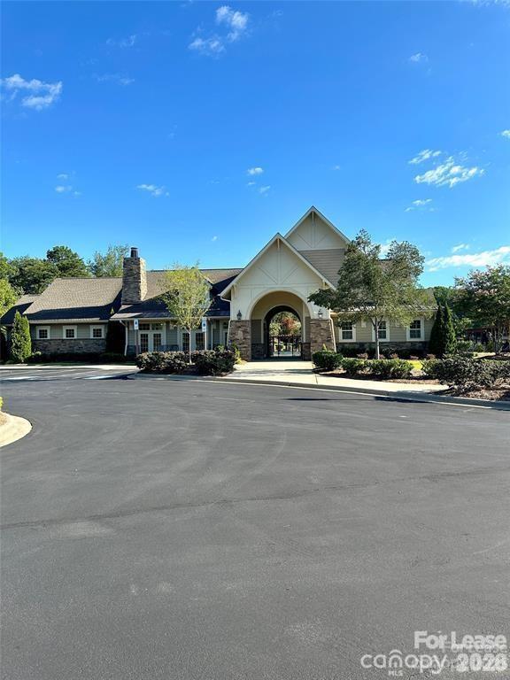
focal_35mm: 24
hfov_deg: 56.8
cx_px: 255
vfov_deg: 71.6
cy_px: 340
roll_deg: +0.5
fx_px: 471
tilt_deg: +0.7
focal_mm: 6.86
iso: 80
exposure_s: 1/2299
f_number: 1.78
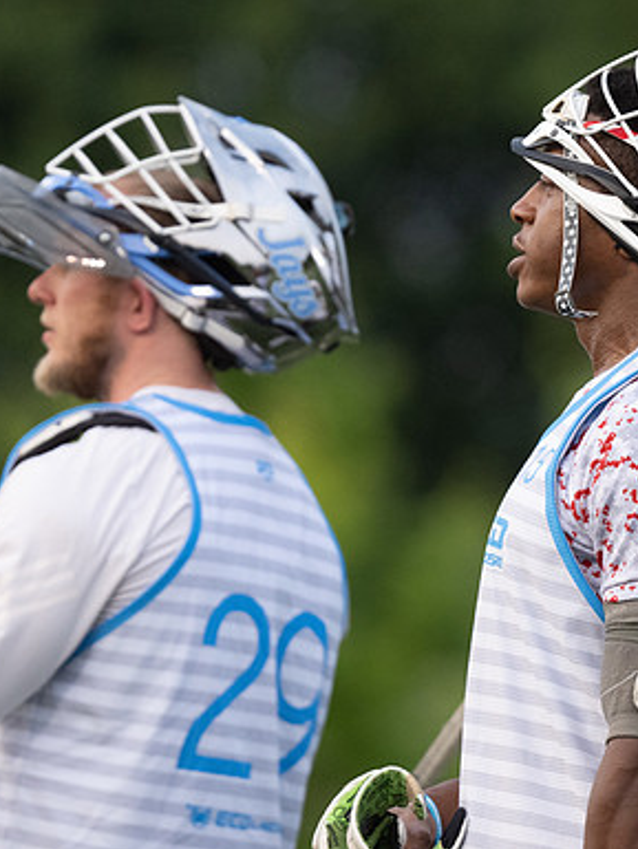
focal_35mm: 968
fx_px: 23775
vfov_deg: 2.0
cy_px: 361
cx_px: 491
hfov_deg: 1.5
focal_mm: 500
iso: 2000
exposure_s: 1/1000
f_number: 5.6
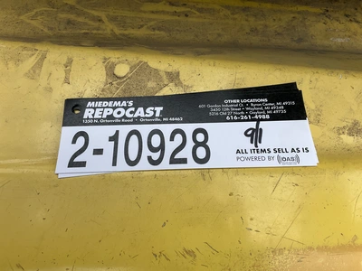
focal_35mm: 29
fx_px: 303
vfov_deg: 48.2
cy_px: 136
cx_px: 181
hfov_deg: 61.7
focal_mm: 3
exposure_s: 1/650
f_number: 1.8
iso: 25
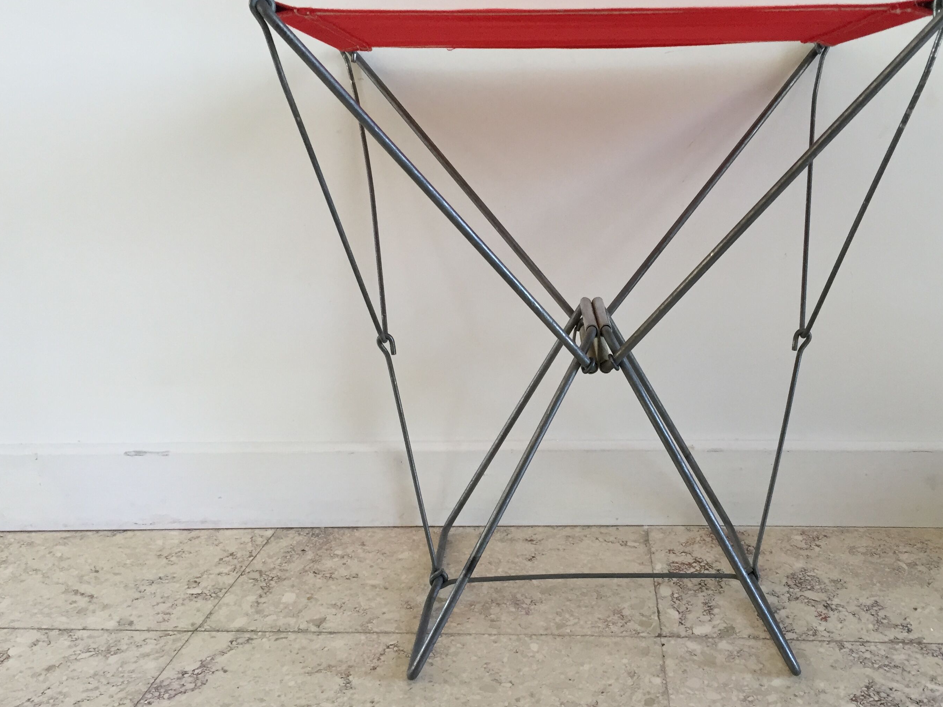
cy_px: 345
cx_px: 550
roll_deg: +1.3
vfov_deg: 40.7
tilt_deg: -13.2
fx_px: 953
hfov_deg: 52.4
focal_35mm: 35
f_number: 2.2
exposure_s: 1/33
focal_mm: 4.15
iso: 50
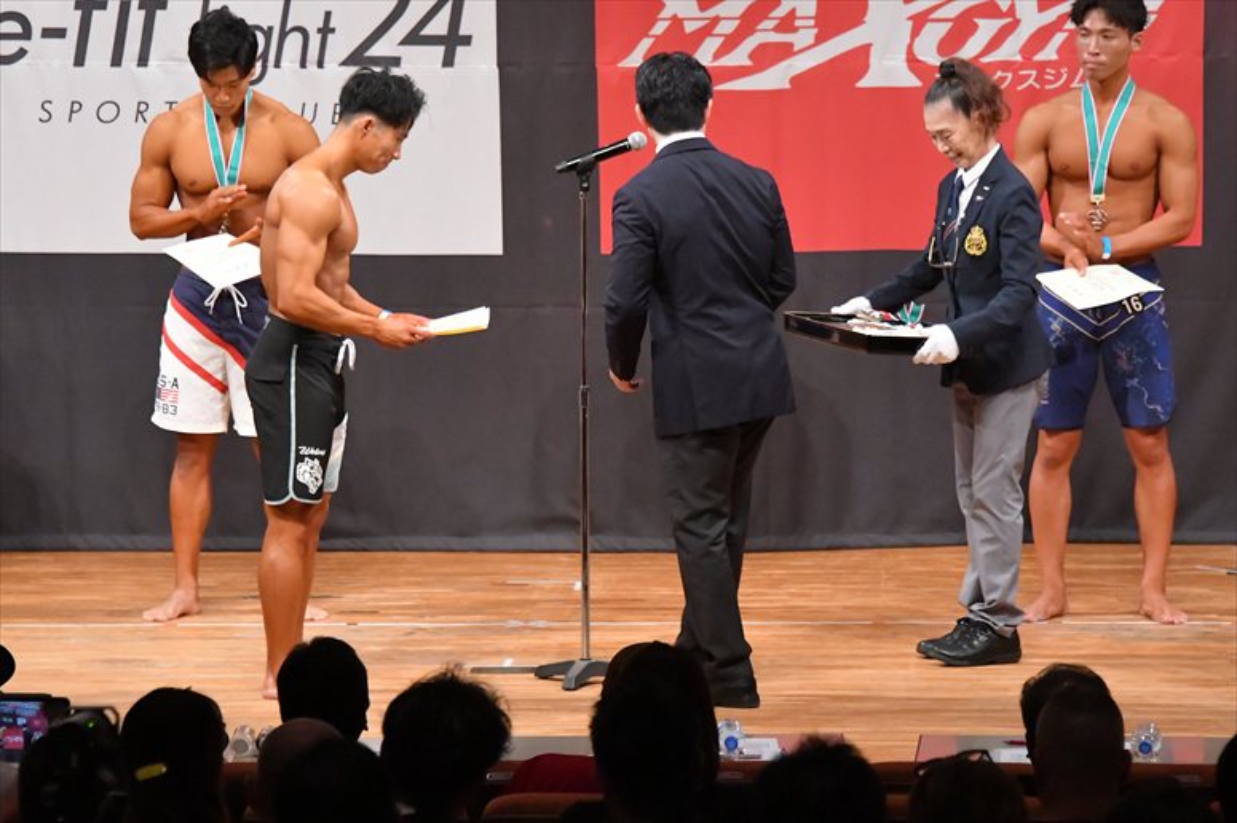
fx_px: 8243
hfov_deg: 8.6
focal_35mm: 240
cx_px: 618
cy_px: 412
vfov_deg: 5.7
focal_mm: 160
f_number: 5.6
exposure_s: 1/400
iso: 10000
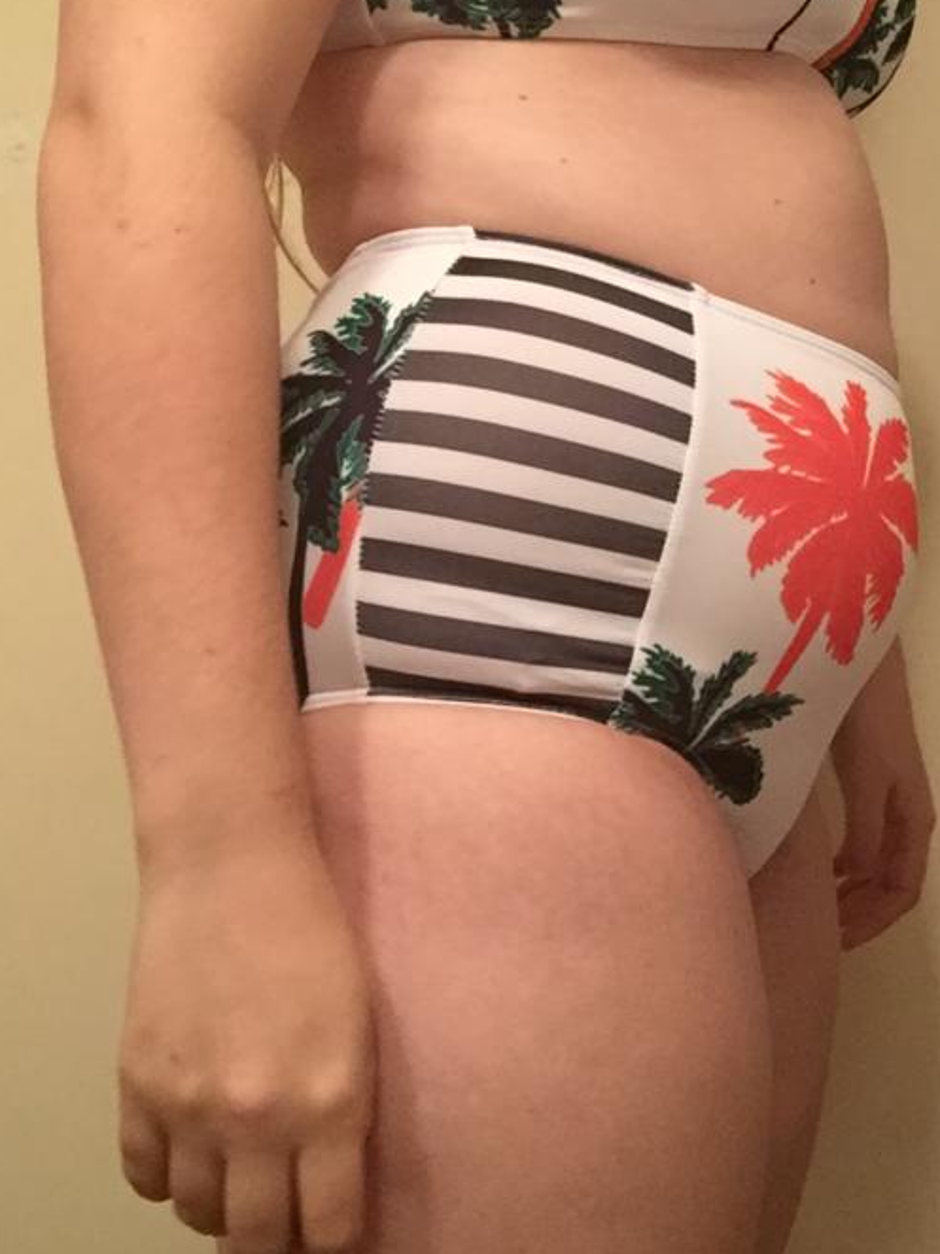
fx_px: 1557
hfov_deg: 33.6
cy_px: 524
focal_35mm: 43
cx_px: 520
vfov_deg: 43.7
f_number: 2.2
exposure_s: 1/30
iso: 250
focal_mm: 2.65
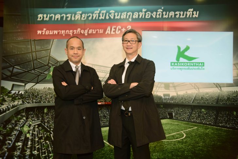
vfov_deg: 35.1
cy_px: 80
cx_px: 119
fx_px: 251
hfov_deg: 50.7
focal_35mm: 38
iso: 640
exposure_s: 1/100
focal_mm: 38
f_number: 5
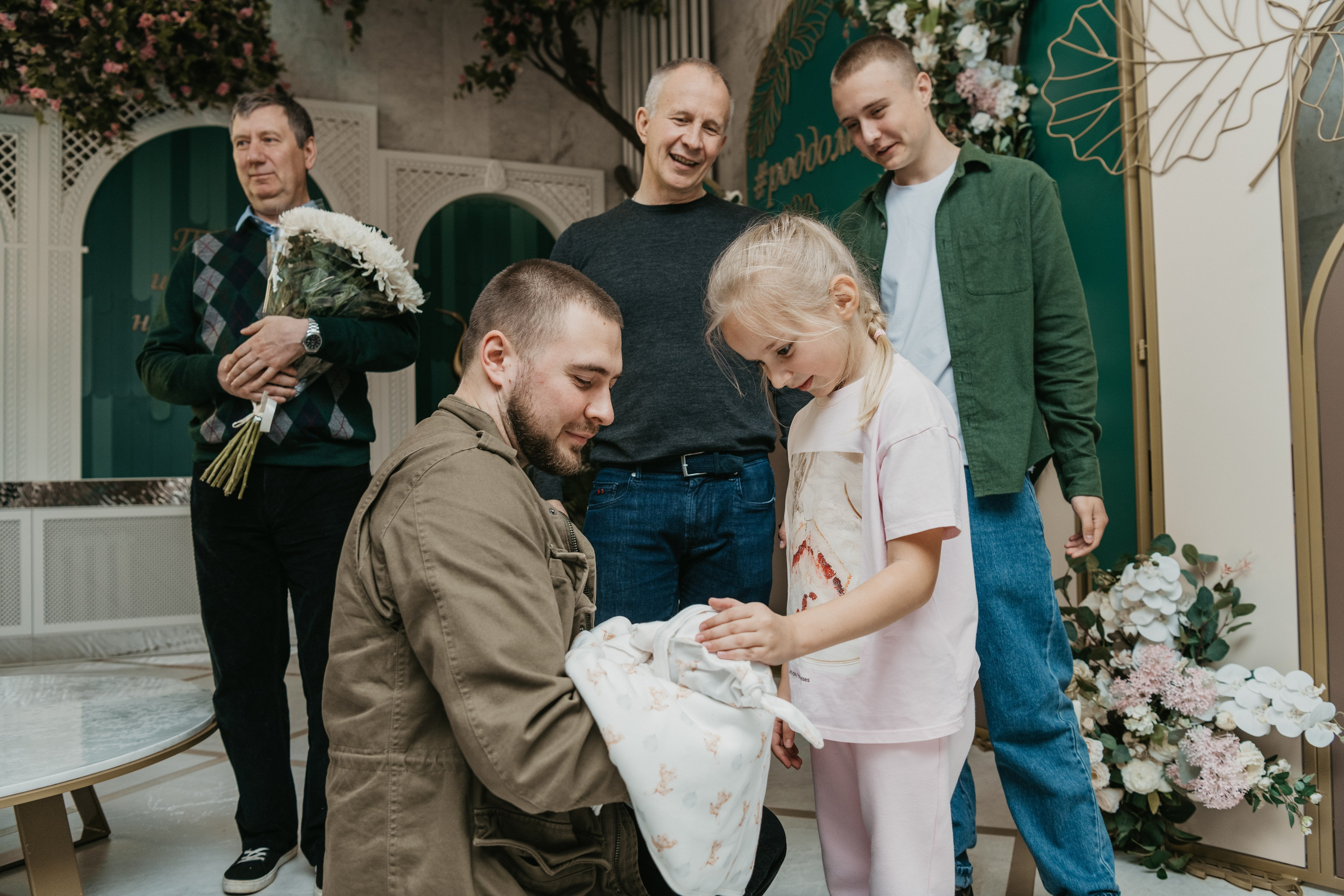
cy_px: 448
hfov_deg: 63.7
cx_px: 672
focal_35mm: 29
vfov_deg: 45.0
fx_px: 1083
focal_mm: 29
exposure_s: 1/160
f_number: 4.5
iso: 500
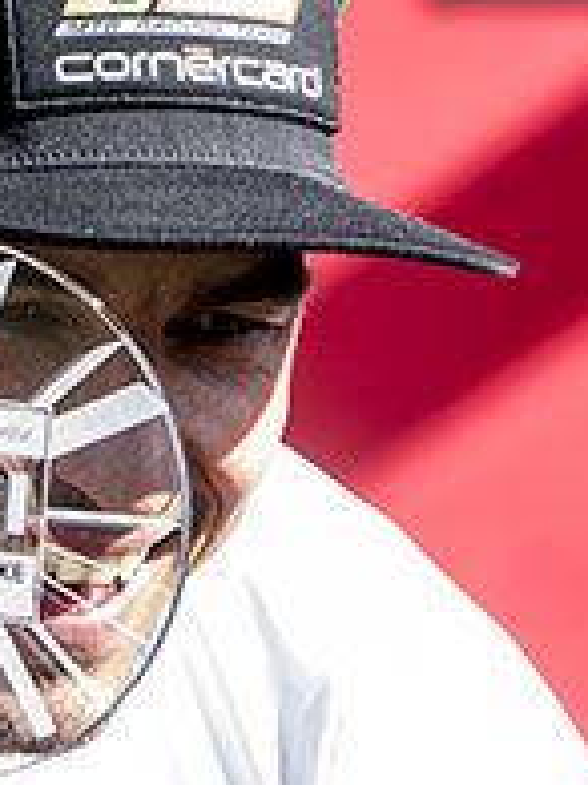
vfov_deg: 1.4
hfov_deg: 1.1
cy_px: 795
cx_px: -141
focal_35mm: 1404
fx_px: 31833
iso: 200
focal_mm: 190
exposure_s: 1/250
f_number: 4.5
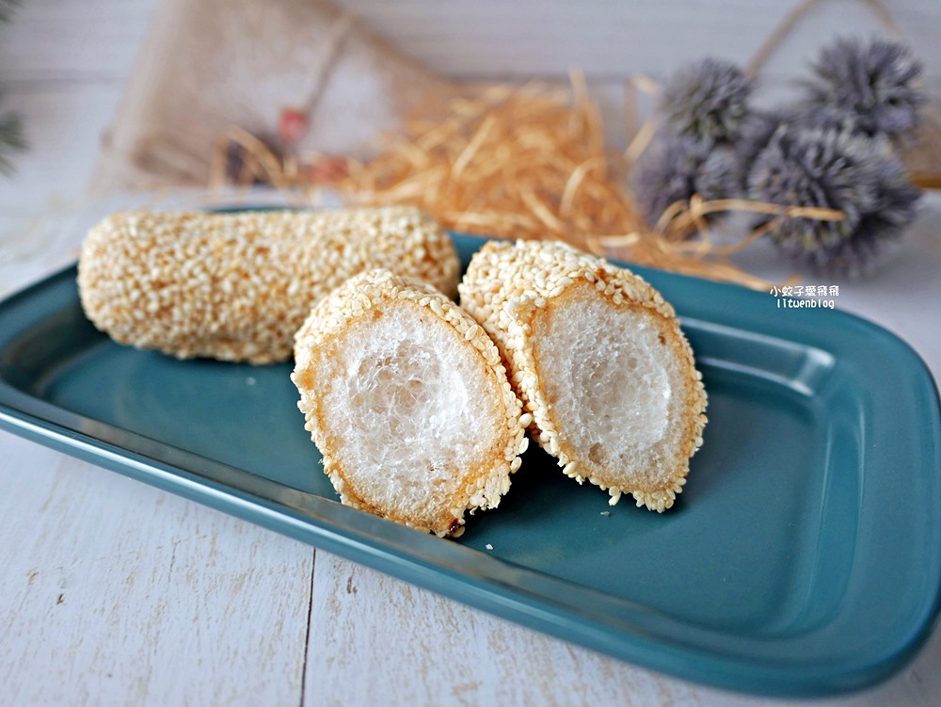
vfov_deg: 49.8
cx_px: 470
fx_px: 762
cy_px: 354
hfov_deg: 63.4
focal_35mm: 28
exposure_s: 1/100
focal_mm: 14
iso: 200
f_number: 2.5
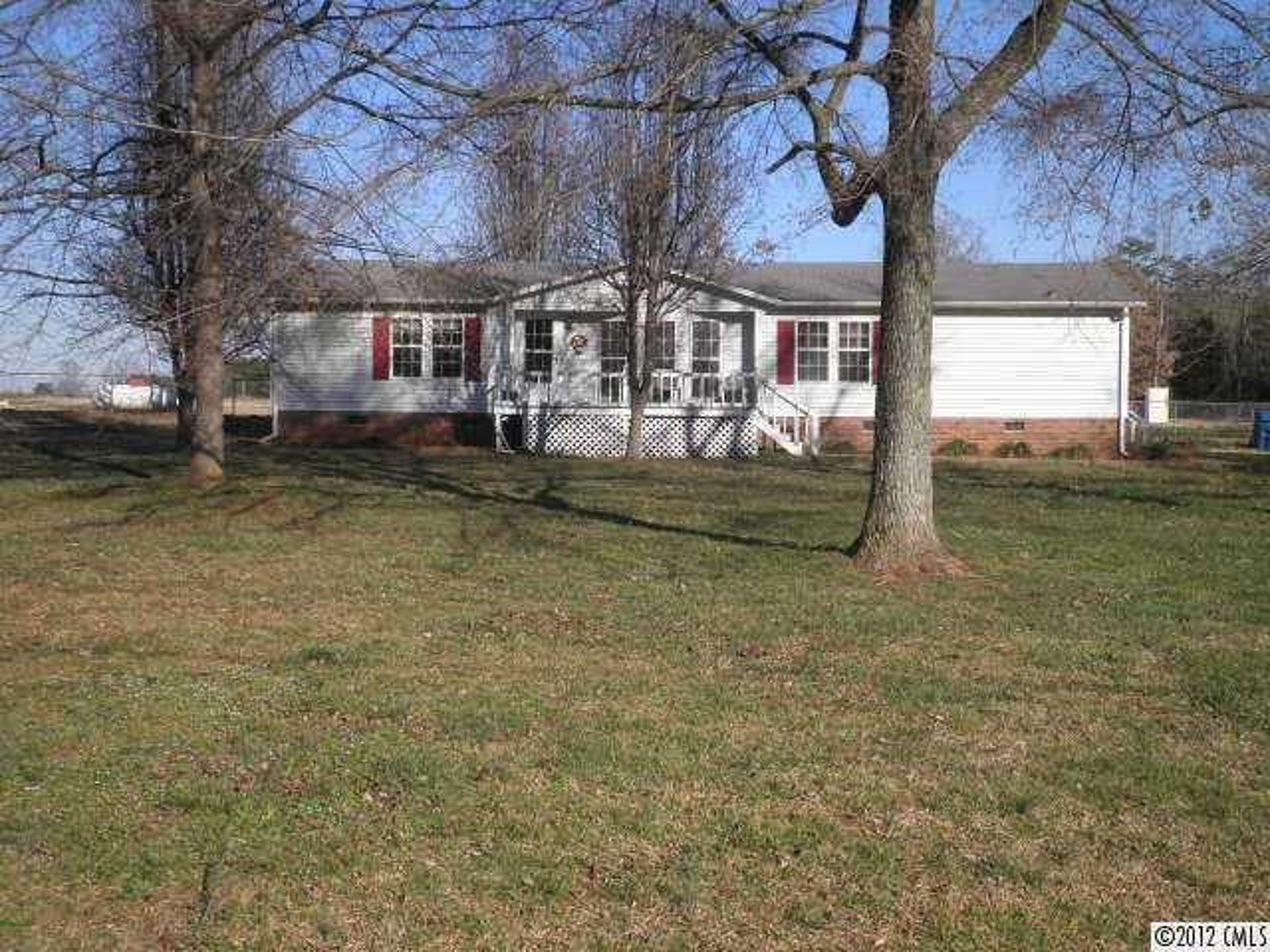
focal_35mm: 43
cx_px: 635
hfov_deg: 43.9
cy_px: 476
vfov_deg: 33.6
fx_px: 1578
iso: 64
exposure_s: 1/100
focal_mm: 7.6
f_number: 10.1
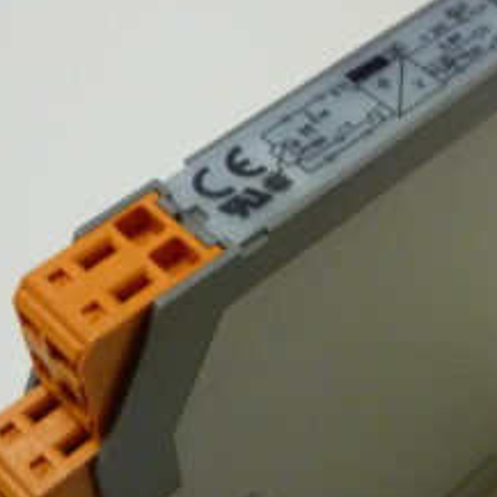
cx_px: 369
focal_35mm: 71
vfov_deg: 24.3
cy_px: 307
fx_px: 1153
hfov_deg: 24.1
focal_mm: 5.2
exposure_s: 1/30
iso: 400
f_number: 3.3
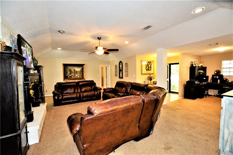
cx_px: 116
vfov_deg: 77.3
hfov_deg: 100.4
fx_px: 97
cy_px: 78
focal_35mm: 15
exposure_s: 1/60
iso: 800
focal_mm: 10
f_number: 4
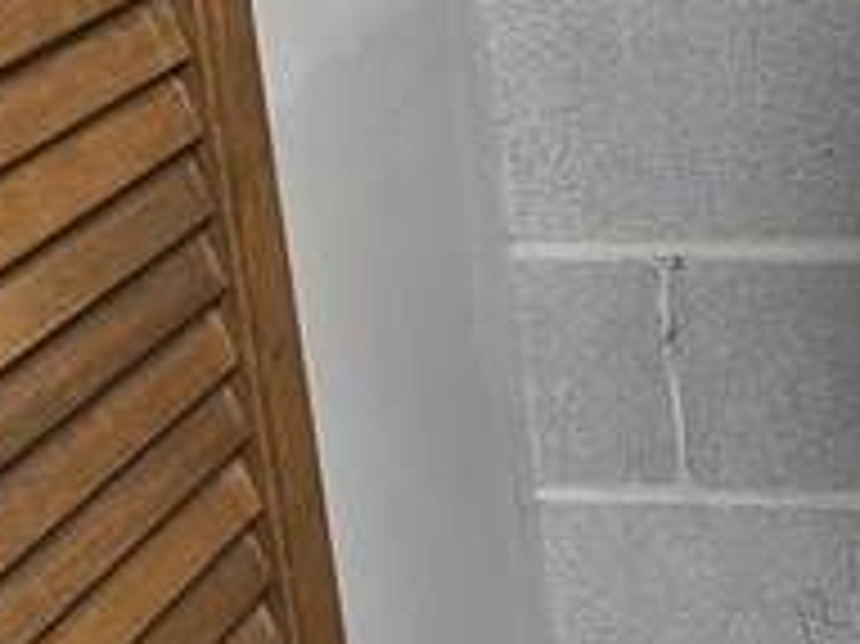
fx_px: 2160
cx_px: 1373
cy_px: 36
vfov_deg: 16.7
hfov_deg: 19.1
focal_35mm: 87
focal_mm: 2.2
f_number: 2.2
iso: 200
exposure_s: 1/60
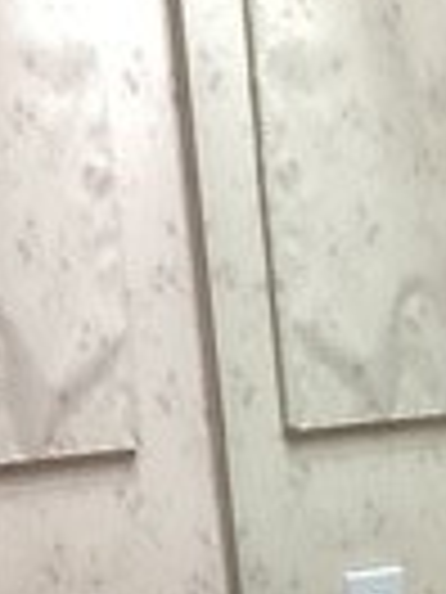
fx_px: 2577
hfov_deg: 9.3
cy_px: 1048
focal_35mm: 150
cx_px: 883
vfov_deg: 12.1
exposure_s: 1/60
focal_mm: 3.3
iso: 160
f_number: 2.4
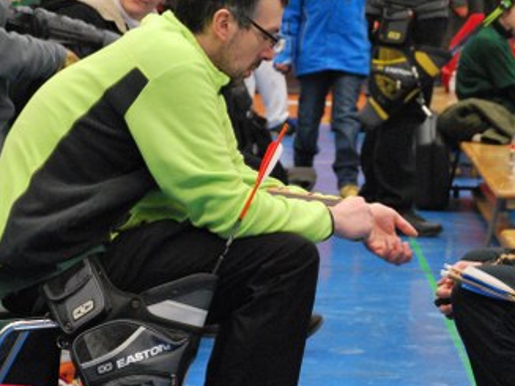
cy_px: 154
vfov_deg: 6.6
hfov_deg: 8.7
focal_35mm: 226
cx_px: 391
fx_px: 3361
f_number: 5.6
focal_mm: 80
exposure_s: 1/50
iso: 1600
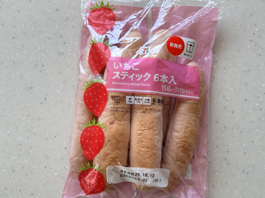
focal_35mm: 48
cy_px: 99
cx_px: 132
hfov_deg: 39.7
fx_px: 367
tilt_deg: -83.8
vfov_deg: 30.3
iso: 80
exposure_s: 1/121
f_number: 1.78
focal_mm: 6.86
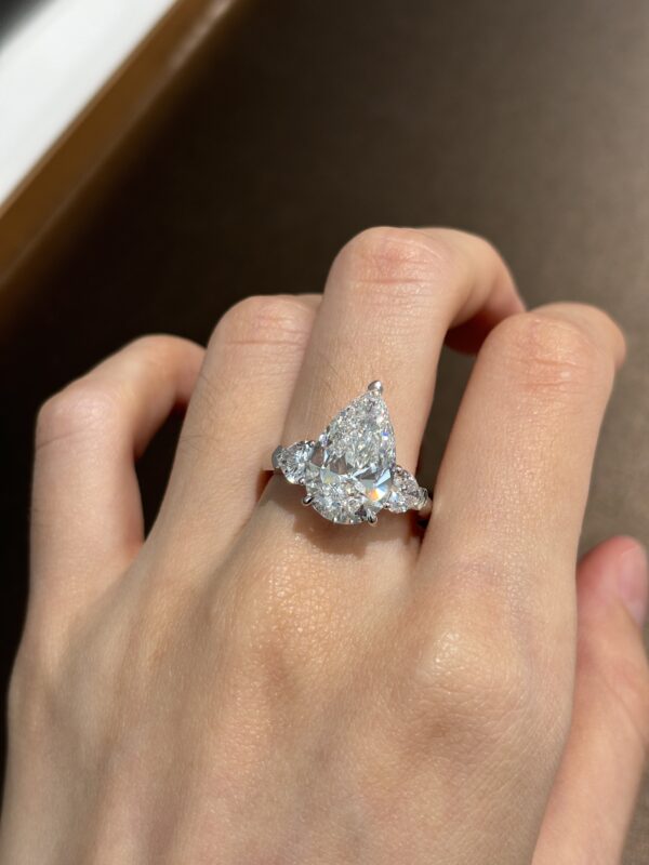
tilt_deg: -54.5
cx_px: 324
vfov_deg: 36.8
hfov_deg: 28.0
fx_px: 1300
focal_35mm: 52
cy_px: 432
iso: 32
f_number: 1.6
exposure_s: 1/142
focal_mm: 5.96
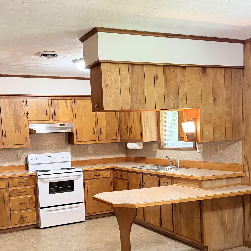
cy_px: 162
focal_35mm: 44
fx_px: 361
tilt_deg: -5.1
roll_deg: +3.4
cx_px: 121
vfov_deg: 38.0
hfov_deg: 38.3
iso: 250
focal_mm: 6.76
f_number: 1.78
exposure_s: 1/60
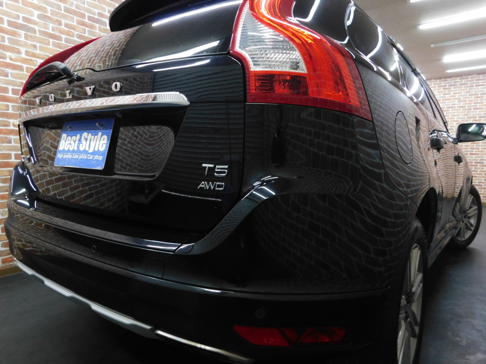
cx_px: 243
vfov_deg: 58.9
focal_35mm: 23
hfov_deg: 73.9
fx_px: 323
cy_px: 182
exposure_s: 1/30
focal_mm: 4
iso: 280
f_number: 3
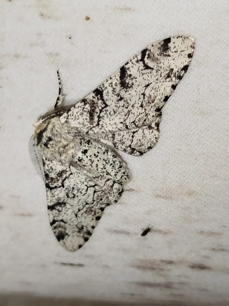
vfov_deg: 29.0
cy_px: 153
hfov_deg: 21.9
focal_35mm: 67
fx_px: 591
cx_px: 114
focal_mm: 5.31
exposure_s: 1/50
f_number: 1.7
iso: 100
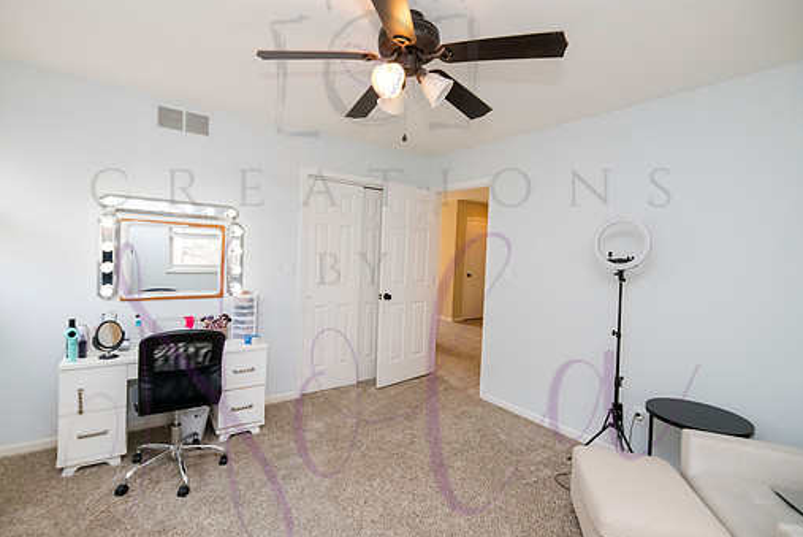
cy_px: 265
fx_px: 357
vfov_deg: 73.9
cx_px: 382
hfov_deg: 96.6
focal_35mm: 16
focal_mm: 14
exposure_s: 1/250
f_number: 4
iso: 800
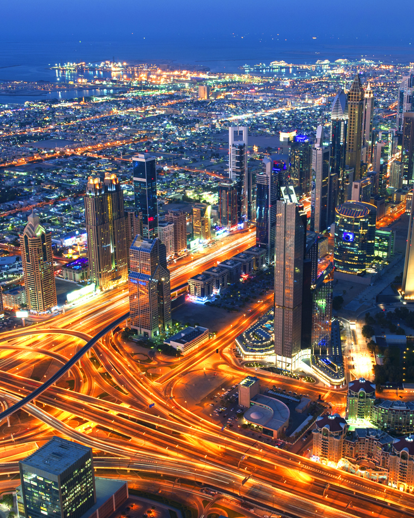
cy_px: 257
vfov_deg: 40.3
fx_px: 705
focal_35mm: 46
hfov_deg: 32.6
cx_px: 259
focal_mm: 32
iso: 200
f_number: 11
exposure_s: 5
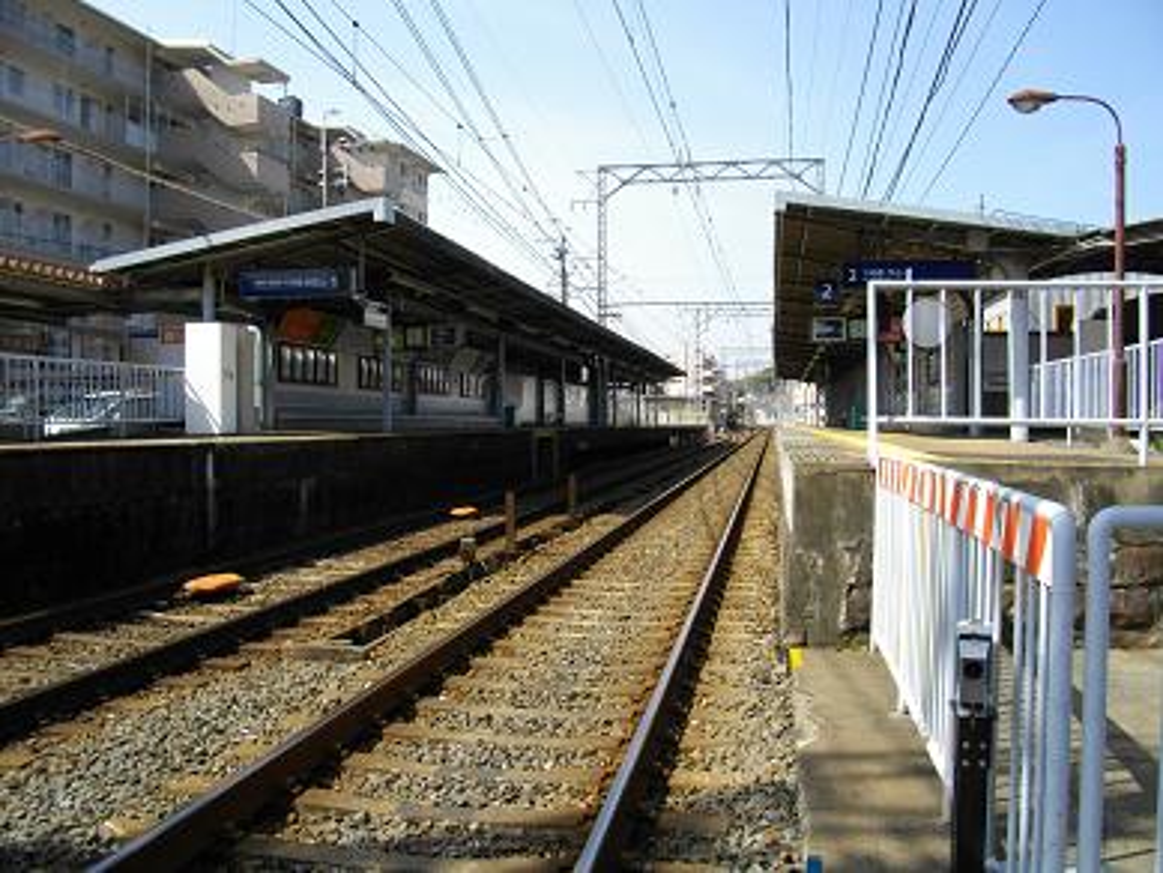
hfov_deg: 56.8
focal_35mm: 32
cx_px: 582
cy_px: 436
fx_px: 1075
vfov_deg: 44.2
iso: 100
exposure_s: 1/250
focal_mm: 5.7
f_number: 5.5
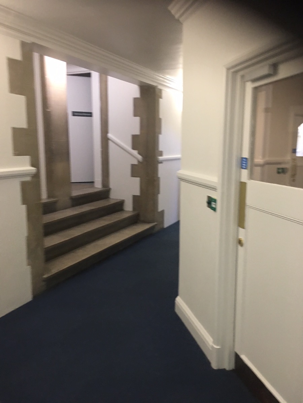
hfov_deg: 48.2
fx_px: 338
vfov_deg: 61.7
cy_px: 202
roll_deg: -1.6
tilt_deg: -7.6
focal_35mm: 29
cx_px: 152
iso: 80
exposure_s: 1/17
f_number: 2.2
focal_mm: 4.15
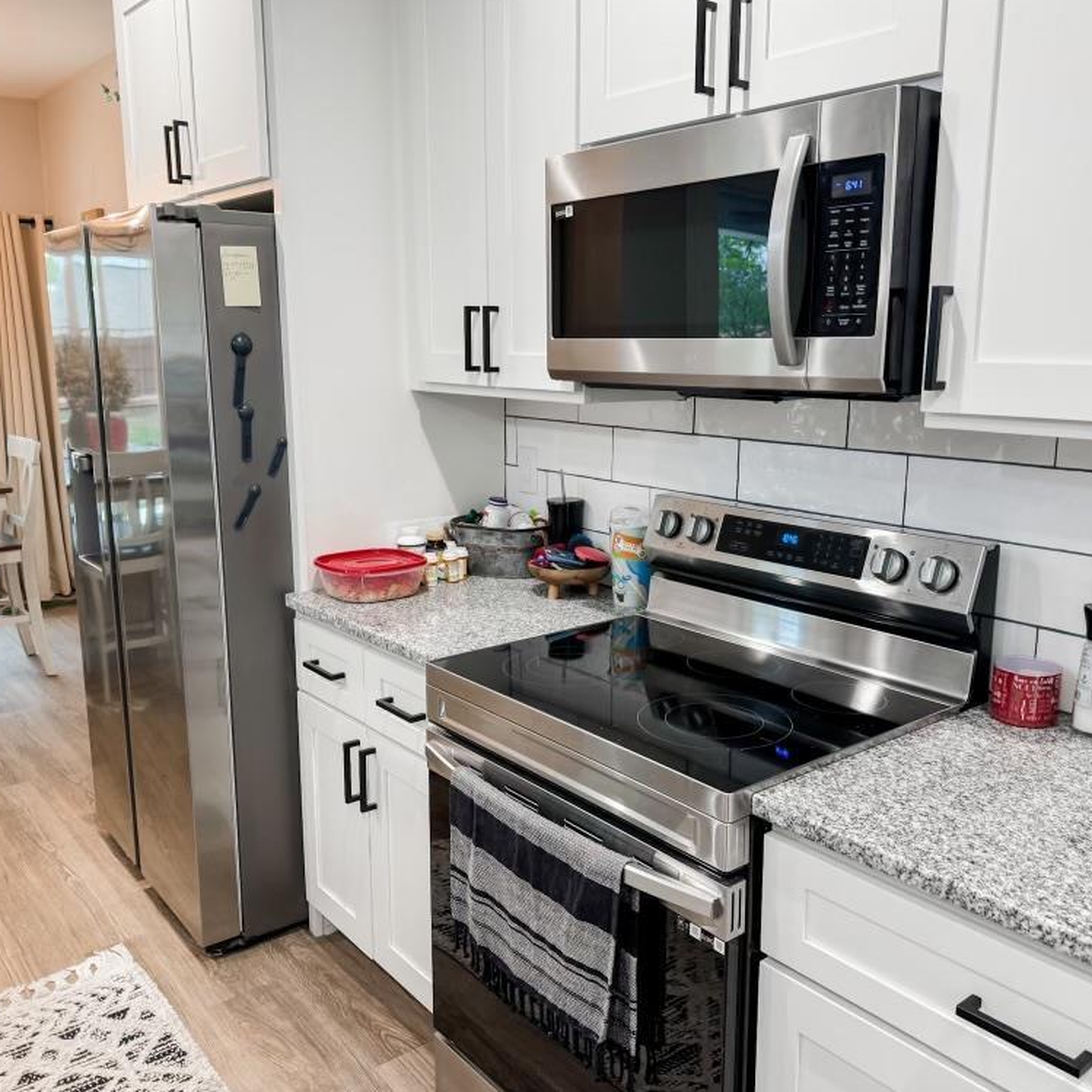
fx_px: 1035
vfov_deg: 55.6
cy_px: 538
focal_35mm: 29
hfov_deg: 55.6
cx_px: 566
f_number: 1.8
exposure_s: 1/60
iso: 160
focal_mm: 6.76
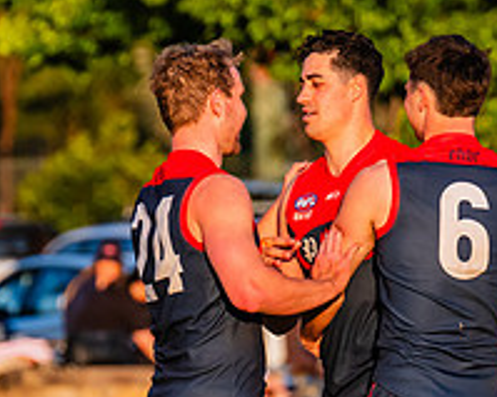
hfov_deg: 1.6
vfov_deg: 1.3
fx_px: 17981
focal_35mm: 1223
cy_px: 291
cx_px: 267
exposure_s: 1/1000
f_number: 8
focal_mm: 360
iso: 800
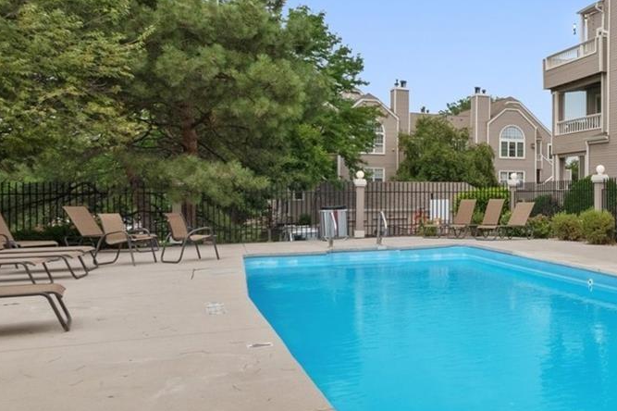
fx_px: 617
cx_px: 542
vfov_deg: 36.8
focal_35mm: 36
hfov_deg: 48.2
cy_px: 181
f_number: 8
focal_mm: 10
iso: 400
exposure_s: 1/320
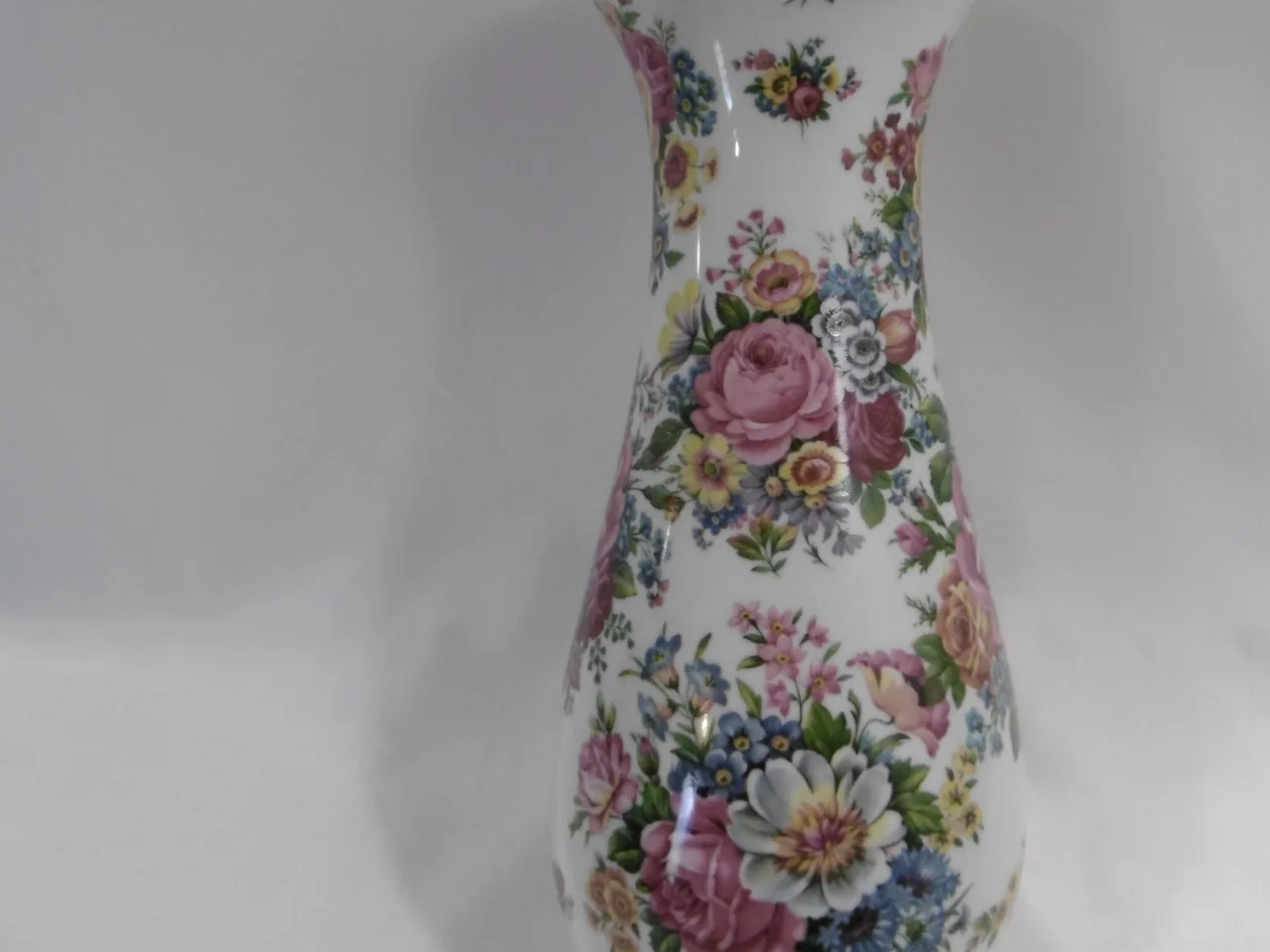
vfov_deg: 46.8
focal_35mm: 30
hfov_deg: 59.3
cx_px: 786
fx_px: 1101
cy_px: 440
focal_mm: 4.3
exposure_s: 1/60
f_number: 3.1
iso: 250
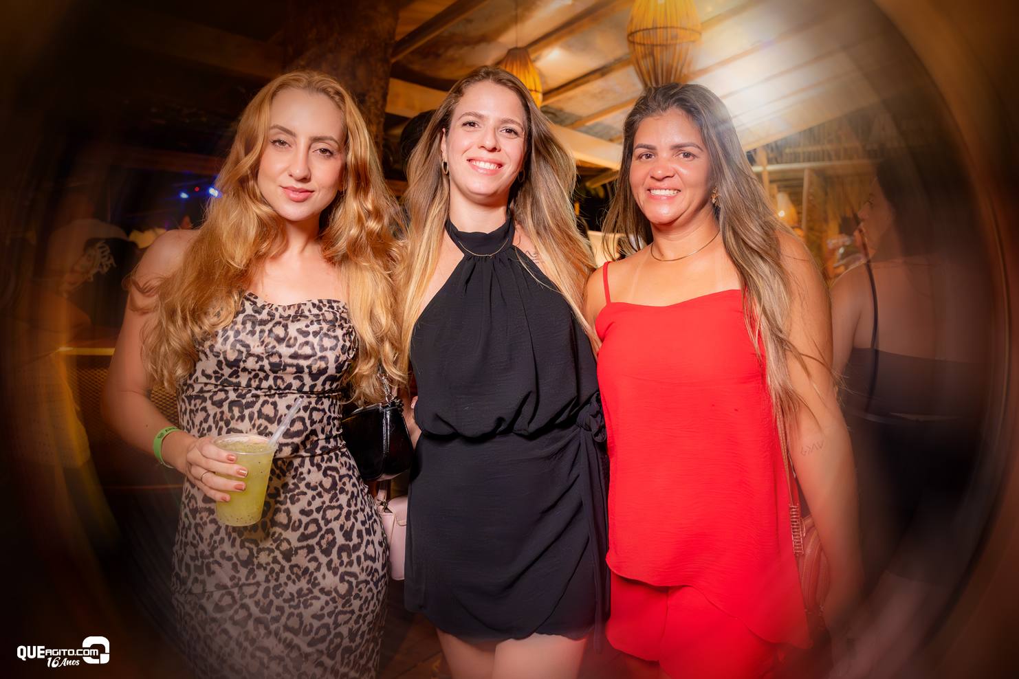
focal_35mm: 22
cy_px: 340
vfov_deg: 56.1
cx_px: 510
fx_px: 637
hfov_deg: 77.3
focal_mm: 15
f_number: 2.2
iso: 2500
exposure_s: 1/250
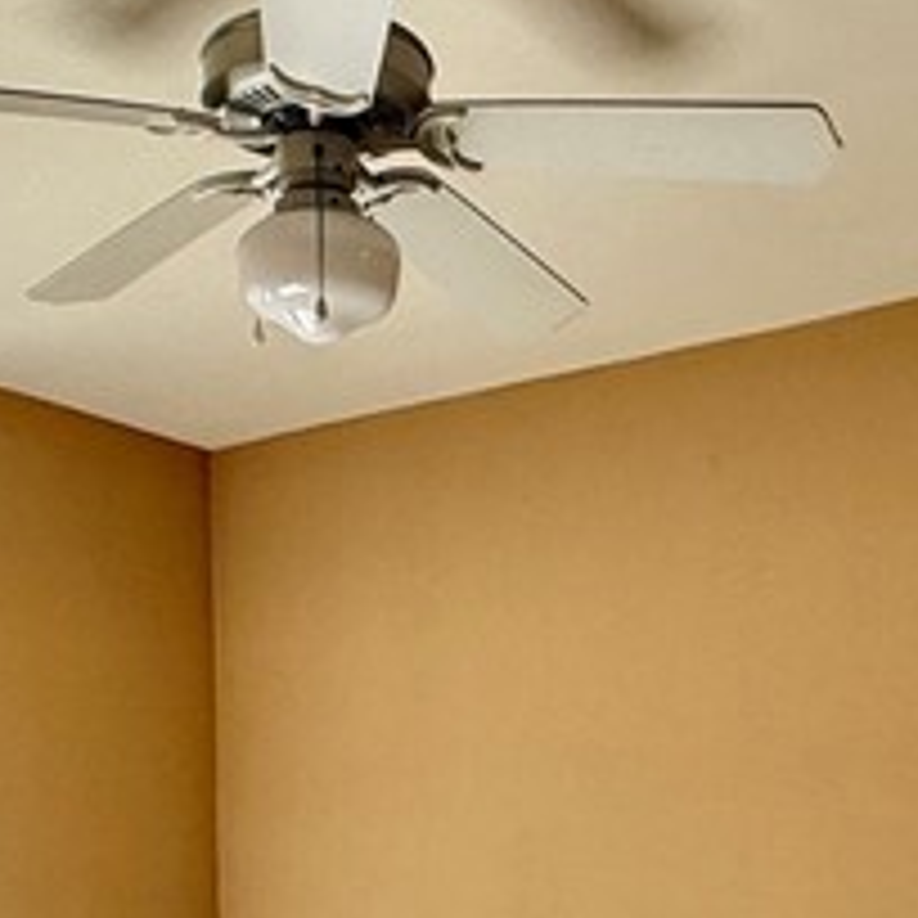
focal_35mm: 62
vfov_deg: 22.5
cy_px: 1390
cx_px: 414
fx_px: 1860
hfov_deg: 27.7
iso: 64
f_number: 2.2
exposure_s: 1/158
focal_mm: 2.22
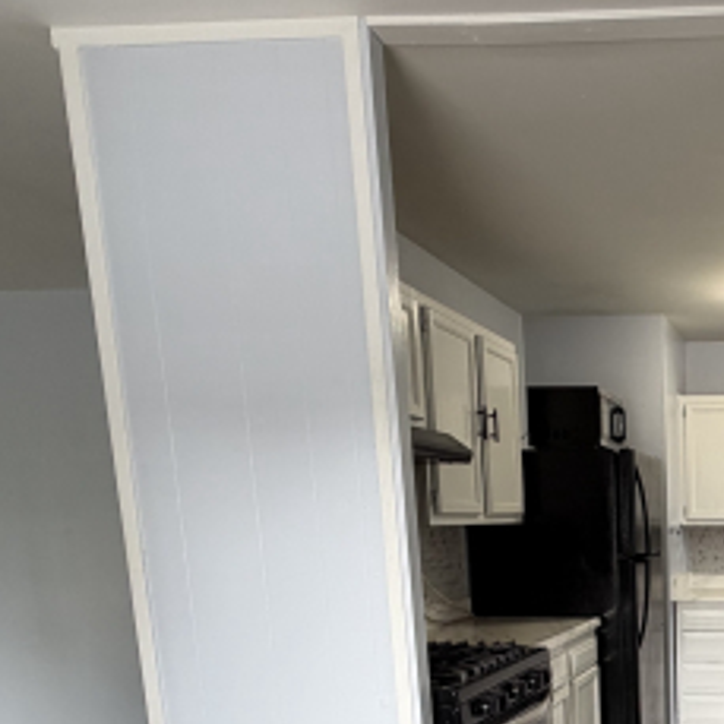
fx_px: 852
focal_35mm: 36
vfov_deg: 42.0
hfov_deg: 38.8
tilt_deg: -10.8
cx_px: 776
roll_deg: +0.6
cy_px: 664
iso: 200
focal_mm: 2.22
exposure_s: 1/120
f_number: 2.2
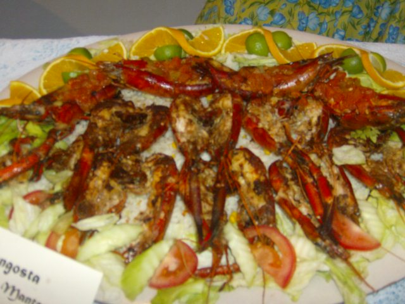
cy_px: 152
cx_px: 202
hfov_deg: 51.4
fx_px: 421
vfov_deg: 39.7
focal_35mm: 36
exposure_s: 1/60
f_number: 2.8
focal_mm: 6
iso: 200
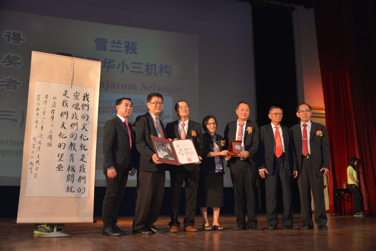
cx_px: 188
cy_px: 126
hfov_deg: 53.1
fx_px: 376
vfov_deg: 36.9
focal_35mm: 36
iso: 500
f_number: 4
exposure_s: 1/100
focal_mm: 36
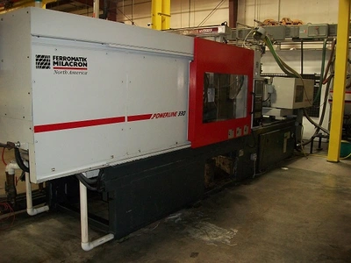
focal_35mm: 32
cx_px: 176
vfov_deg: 44.2
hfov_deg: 56.8
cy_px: 132
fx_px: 324
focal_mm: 5.7
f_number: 2.9
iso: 240
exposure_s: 1/30
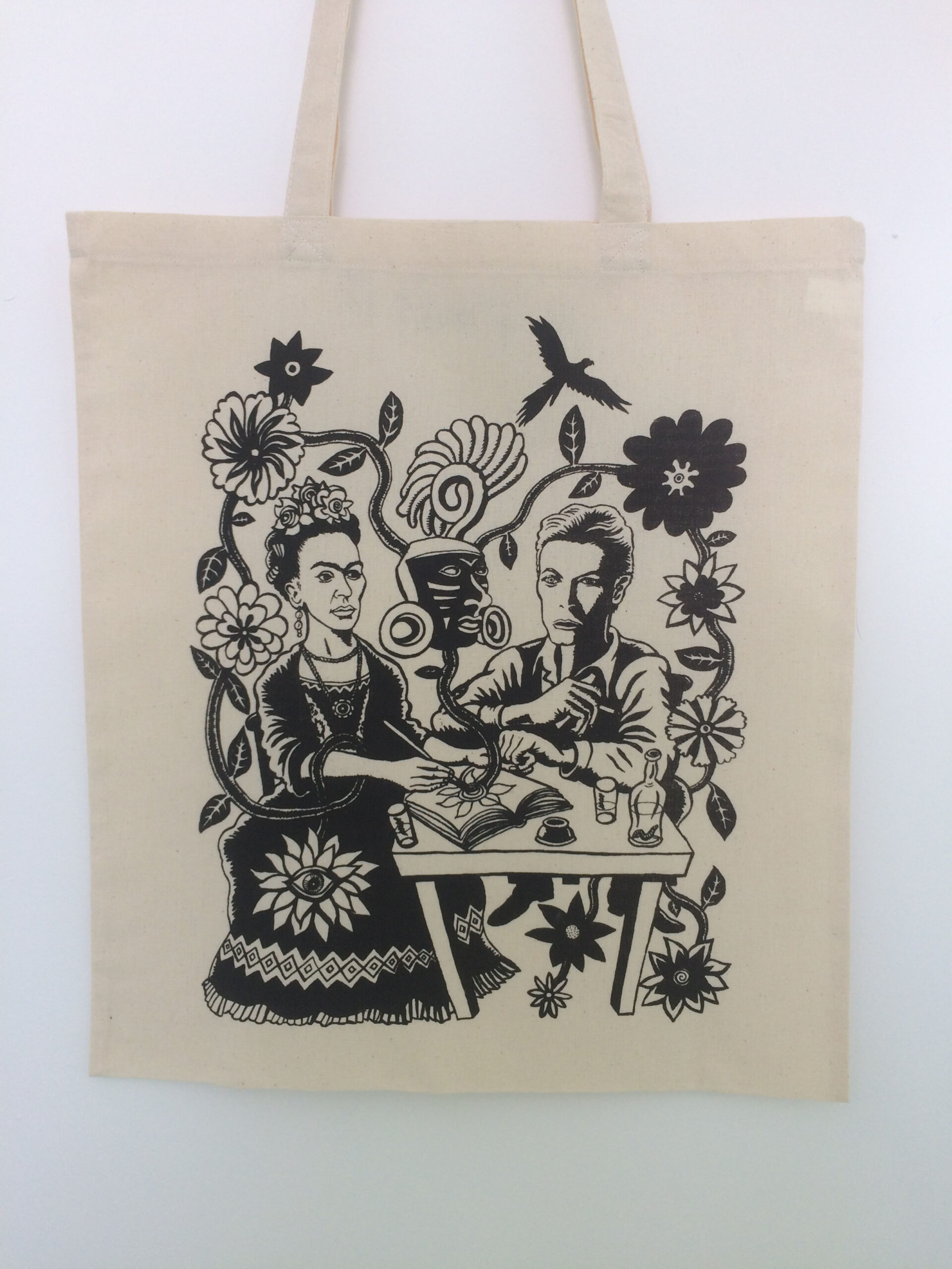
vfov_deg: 61.7
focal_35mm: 29
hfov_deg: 48.2
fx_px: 1063
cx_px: 476
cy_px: 634
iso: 40
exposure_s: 1/50
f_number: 2.2
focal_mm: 4.15
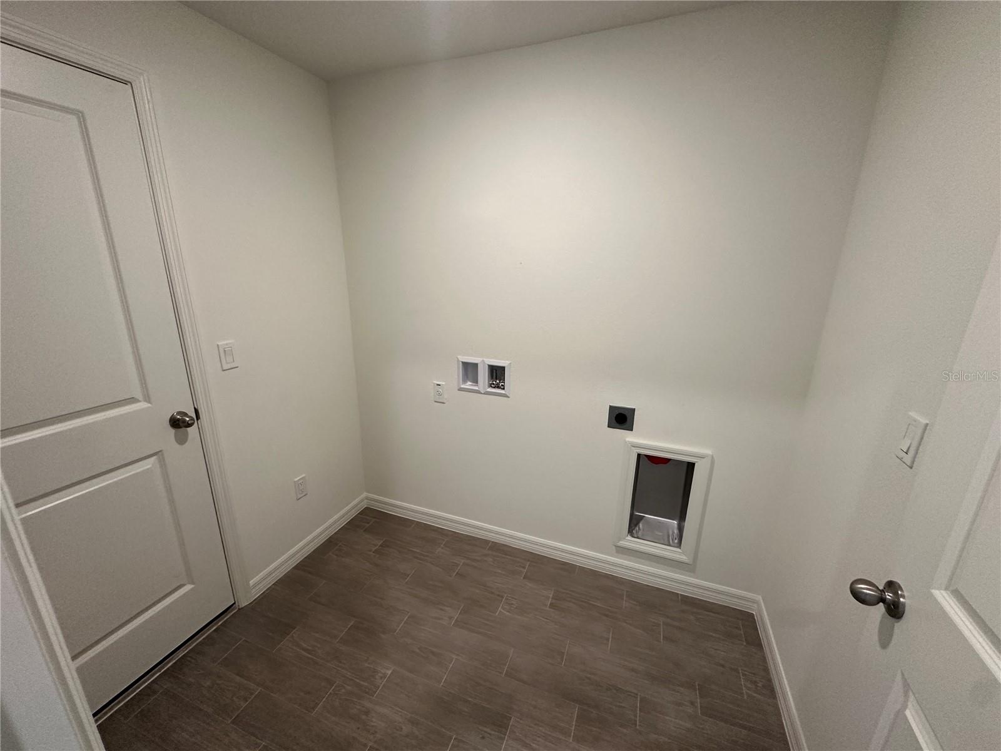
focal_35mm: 14
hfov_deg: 102.1
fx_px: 405
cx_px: 500
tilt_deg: -15.8
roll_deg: -0.9
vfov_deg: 85.7
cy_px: 376
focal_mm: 2.22
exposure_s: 1/120
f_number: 2.2
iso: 250
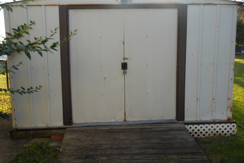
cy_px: 77
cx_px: 121
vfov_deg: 37.8
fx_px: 237
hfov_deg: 54.4
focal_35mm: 35
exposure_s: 1/125
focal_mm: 5.9
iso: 100
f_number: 4
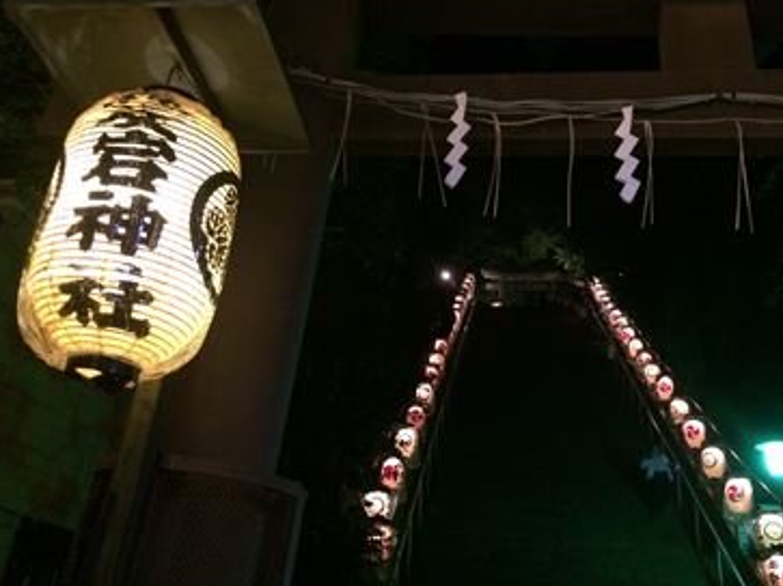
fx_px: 724
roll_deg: -3.7
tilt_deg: +29.0
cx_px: 412
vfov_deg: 44.1
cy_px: 271
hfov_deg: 56.8
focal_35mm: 32
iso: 400
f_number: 2.2
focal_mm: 4.15
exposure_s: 1/15
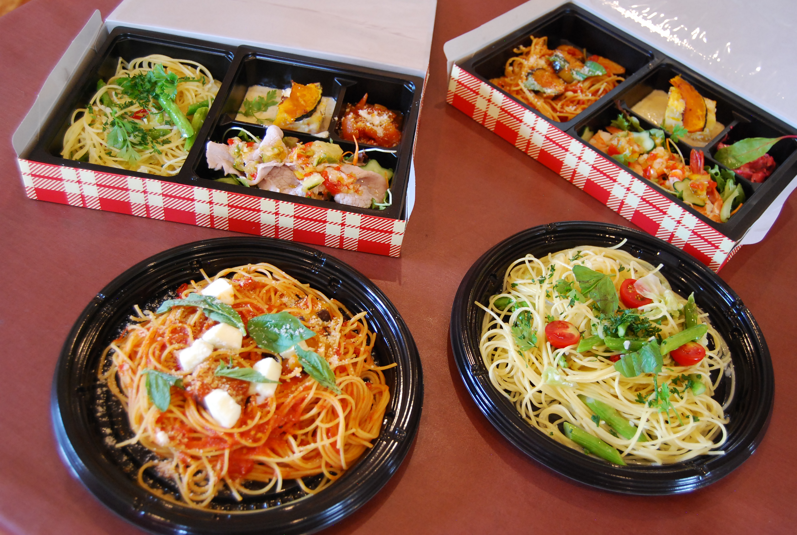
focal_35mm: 39
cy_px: 268
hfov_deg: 49.5
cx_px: 398
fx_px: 865
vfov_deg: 34.4
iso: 800
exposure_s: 1/25
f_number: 4
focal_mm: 26
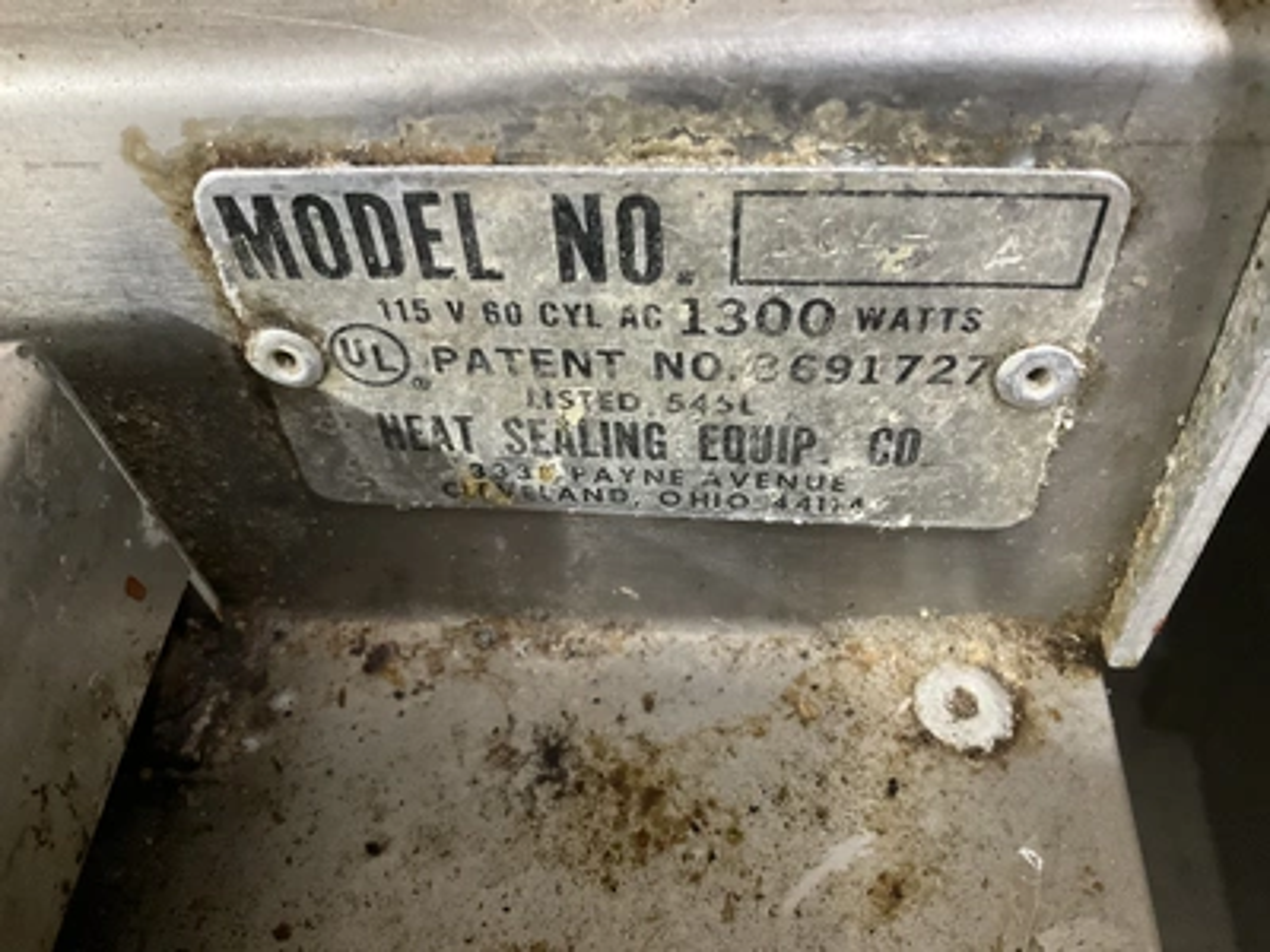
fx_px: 1064
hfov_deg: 61.7
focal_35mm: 29
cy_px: 476
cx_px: 635
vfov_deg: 48.2
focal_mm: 3
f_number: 1.8
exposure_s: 1/30
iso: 500
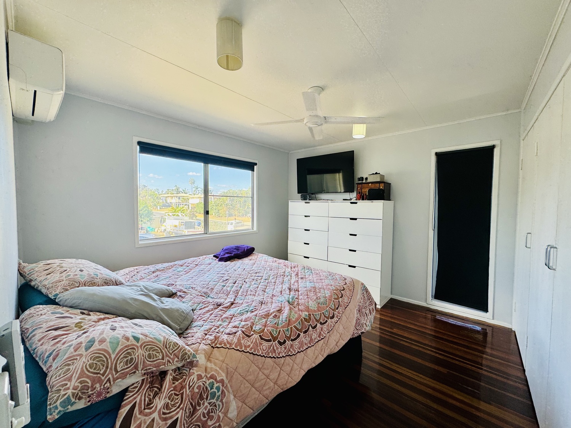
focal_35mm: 14
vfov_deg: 85.7
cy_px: 214
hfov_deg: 102.1
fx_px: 231
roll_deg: -0.3
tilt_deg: -2.4
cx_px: 286
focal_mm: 2.22
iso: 40
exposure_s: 1/102
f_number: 2.2
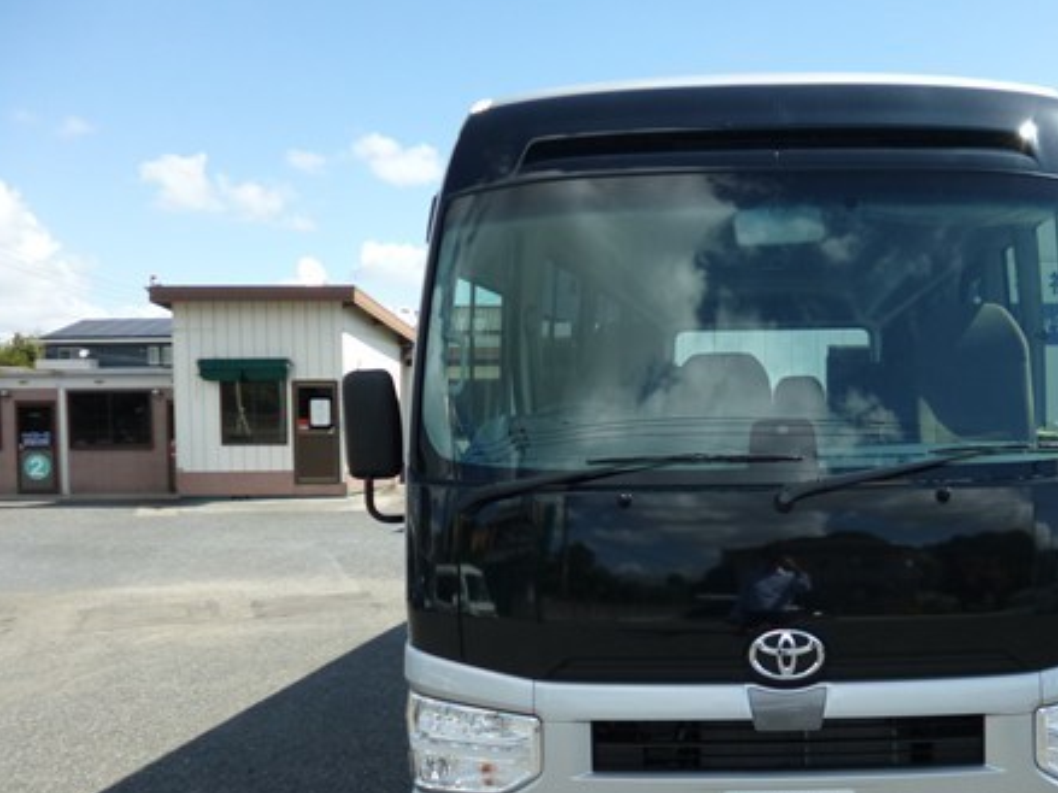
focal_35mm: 35
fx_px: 1069
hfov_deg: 50.8
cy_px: 463
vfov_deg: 40.6
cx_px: 769
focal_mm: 4.3
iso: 100
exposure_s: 1/1000
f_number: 2.8
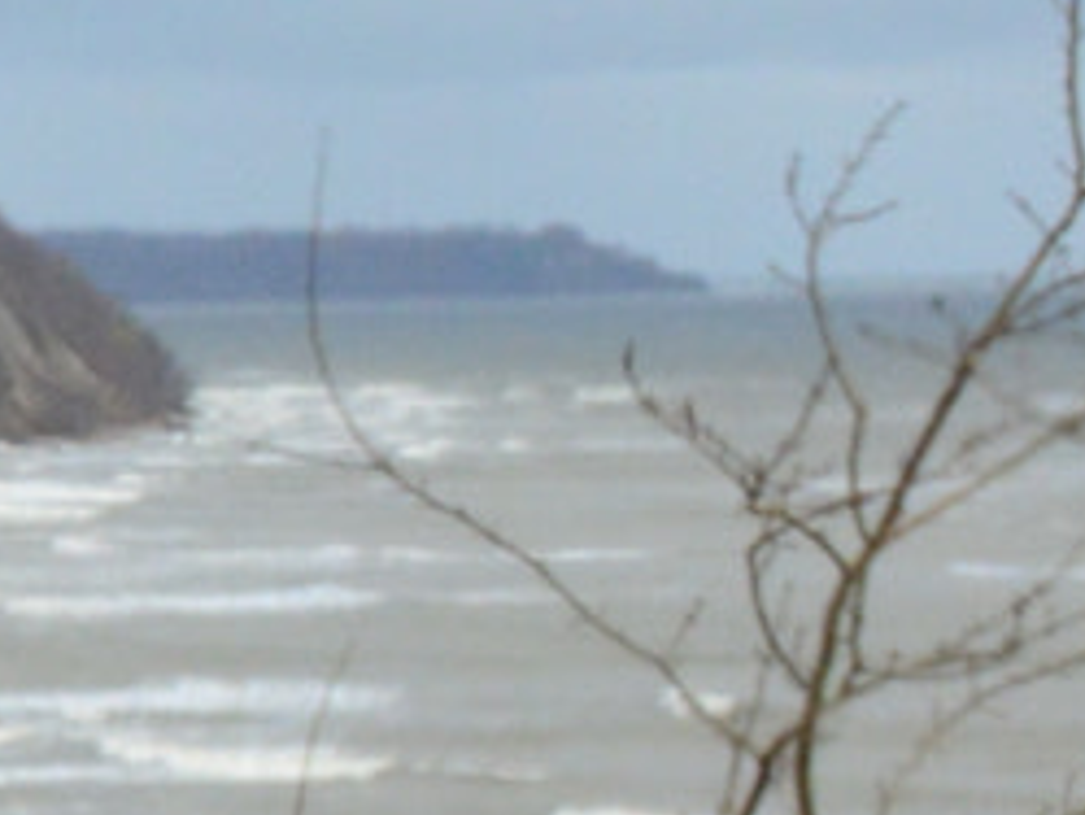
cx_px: -2484
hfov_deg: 5.2
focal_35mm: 356
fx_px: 11164
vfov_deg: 4.2
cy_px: 835
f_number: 13
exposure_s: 1/45
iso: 800
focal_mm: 30
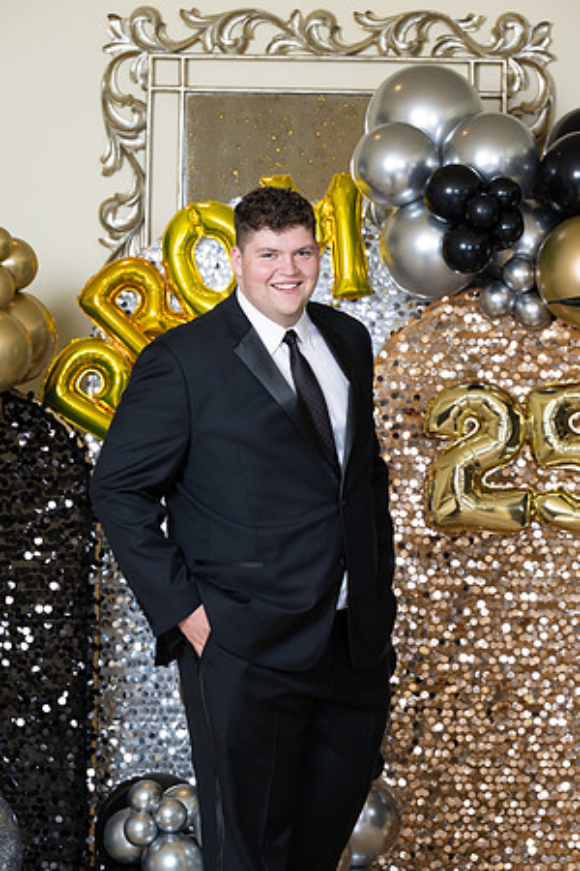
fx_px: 3504
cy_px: 436
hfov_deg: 9.5
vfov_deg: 14.2
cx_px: 290
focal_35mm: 145
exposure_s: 1/100
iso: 320
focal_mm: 145
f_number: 8
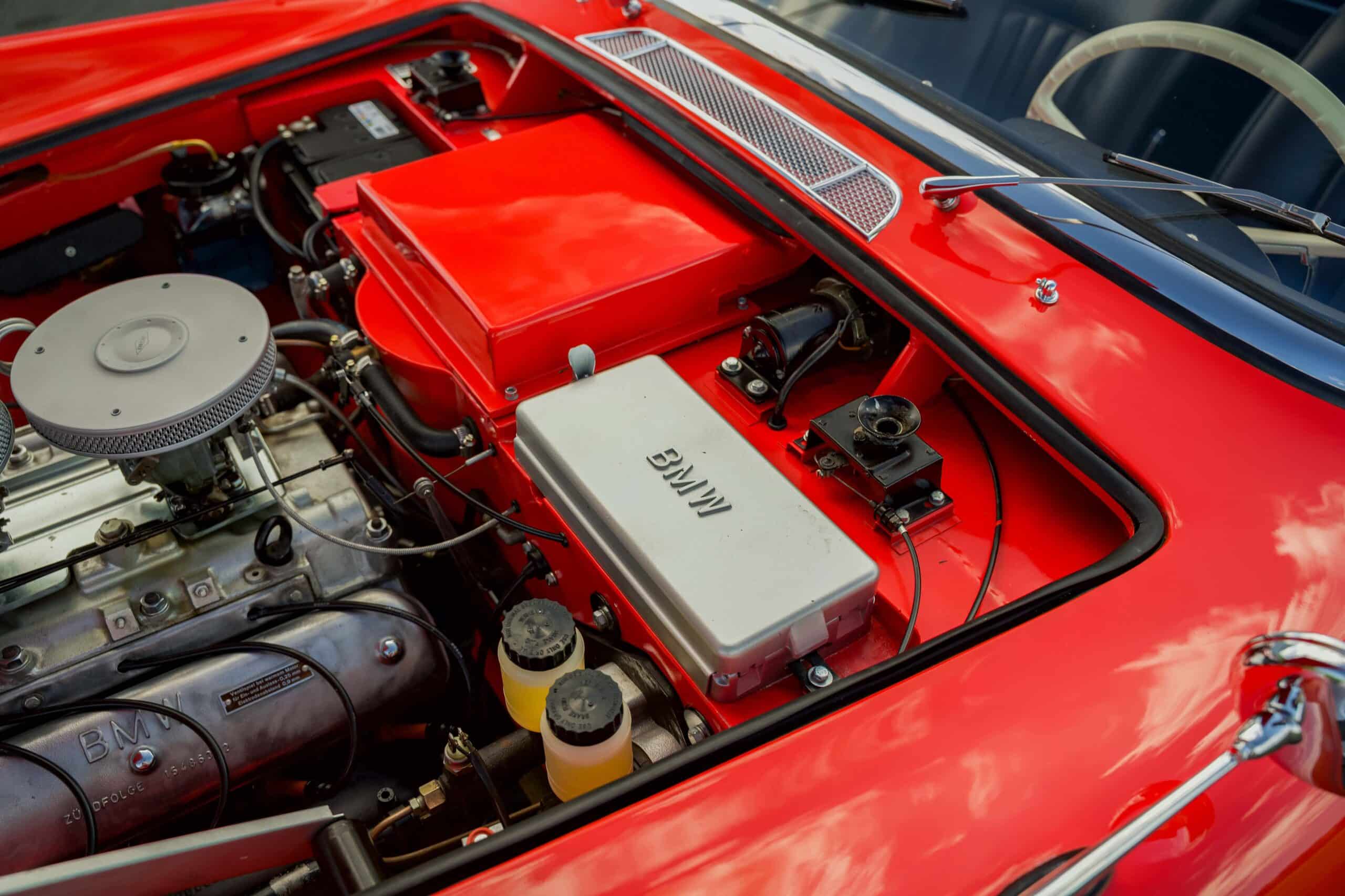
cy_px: 448
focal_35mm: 28
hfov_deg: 65.5
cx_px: 672
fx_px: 1046
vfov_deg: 46.4
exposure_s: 1/200
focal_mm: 28
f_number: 3.5
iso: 160
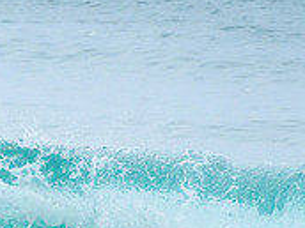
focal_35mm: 1785
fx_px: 15728
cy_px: 305
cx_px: -67
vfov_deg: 0.8
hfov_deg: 1.1
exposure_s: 1/2000
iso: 500
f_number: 10
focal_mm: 400
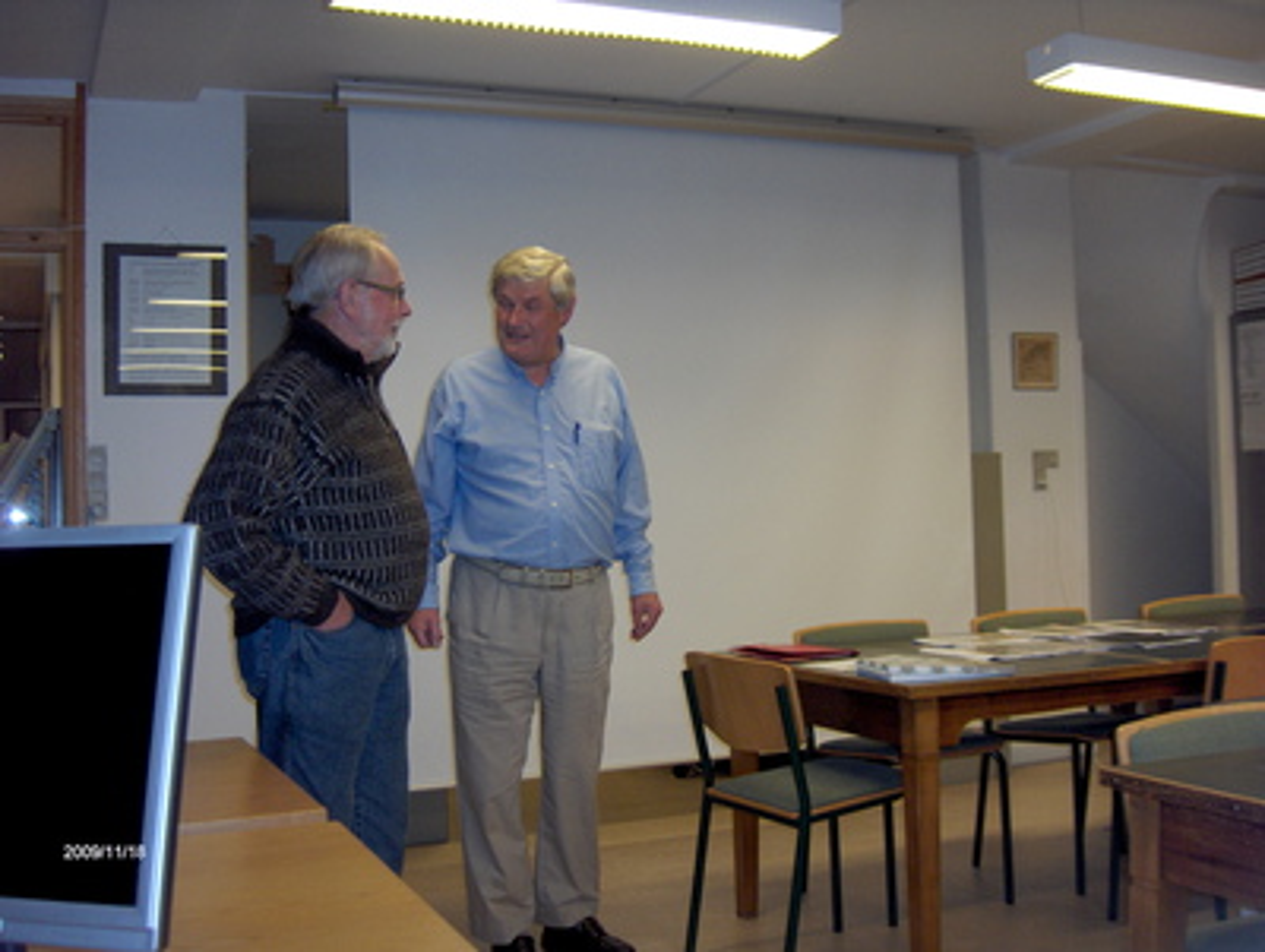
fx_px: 1427
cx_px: 632
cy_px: 476
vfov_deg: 36.9
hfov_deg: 47.8
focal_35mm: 39
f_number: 2.8
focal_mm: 8
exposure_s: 1/60
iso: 100
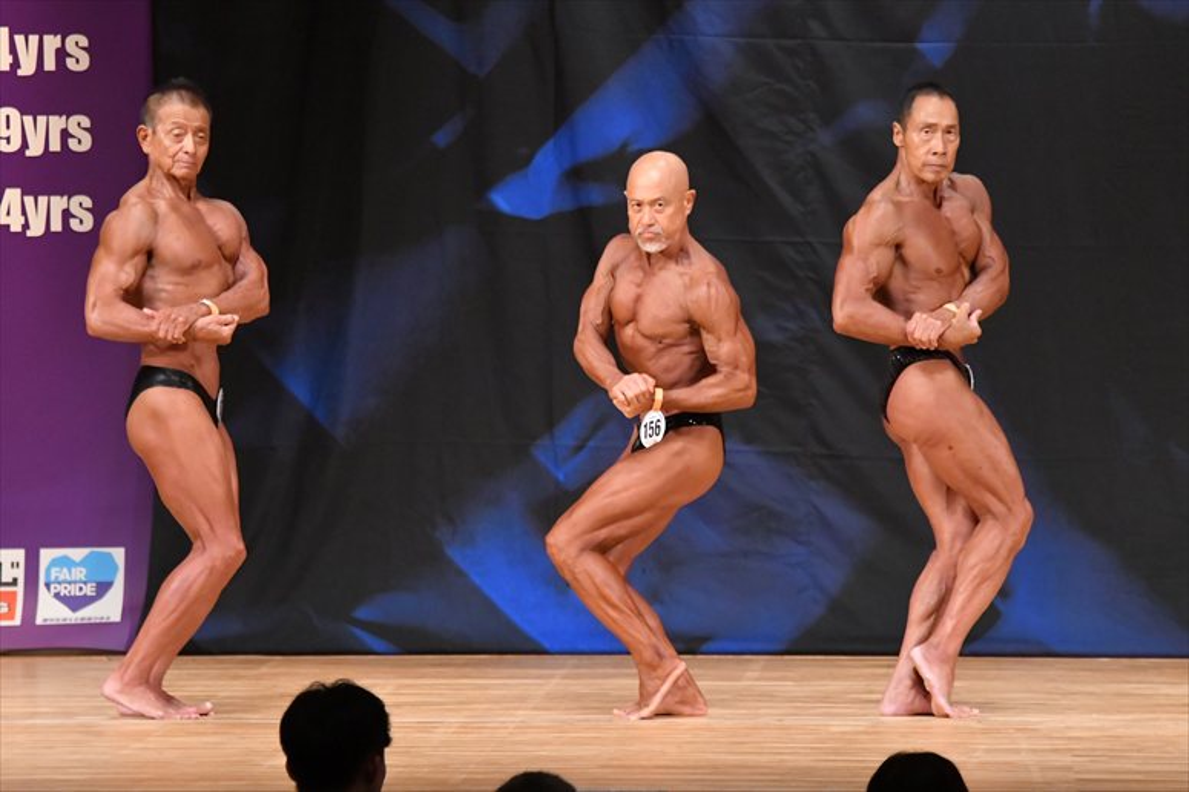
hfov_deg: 7.2
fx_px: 9408
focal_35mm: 285
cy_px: 396
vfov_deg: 4.8
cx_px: 594
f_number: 5.6
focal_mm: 190
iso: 6400
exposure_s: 1/400
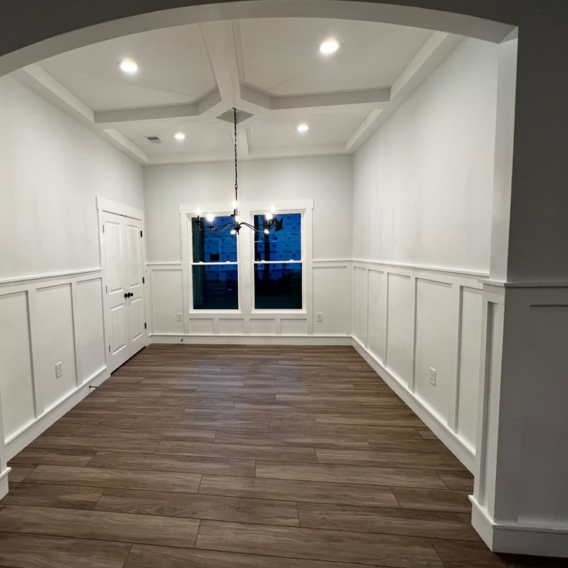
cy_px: 275
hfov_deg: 86.4
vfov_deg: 87.4
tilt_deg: -5.2
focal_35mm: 16
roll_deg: +1.1
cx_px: 228
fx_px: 297
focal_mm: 1.57
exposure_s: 1/120
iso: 160
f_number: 1.8
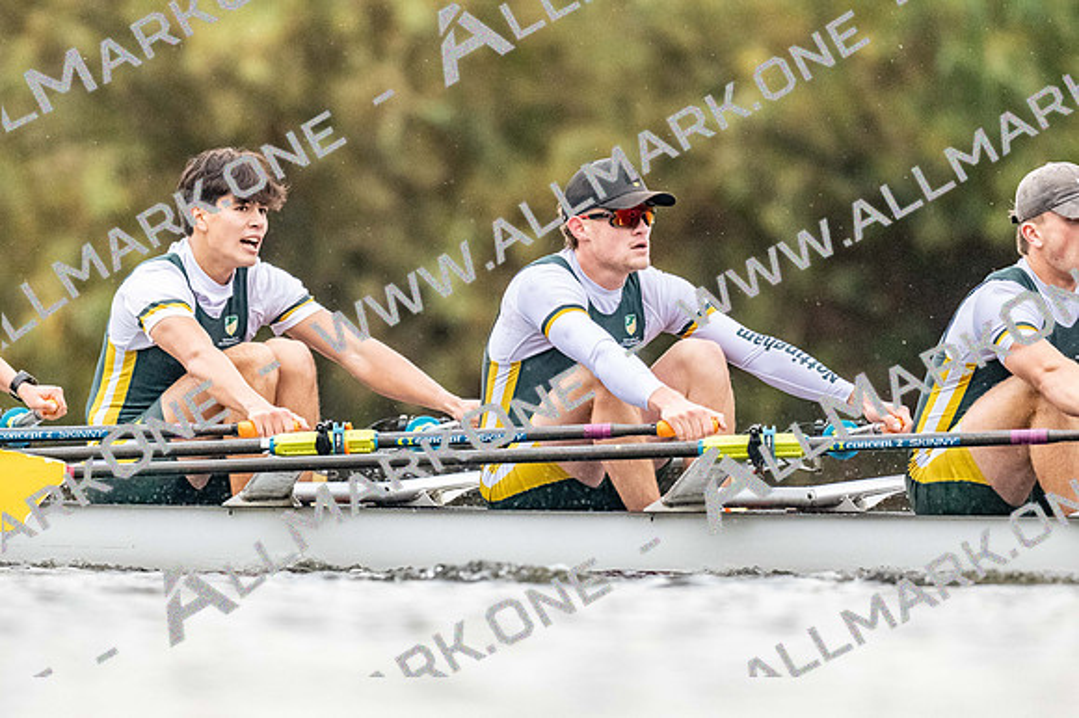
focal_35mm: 900
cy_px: 359
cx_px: 540
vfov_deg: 1.5
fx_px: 26959
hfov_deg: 2.3
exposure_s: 1/2500
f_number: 4
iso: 5000
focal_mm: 600
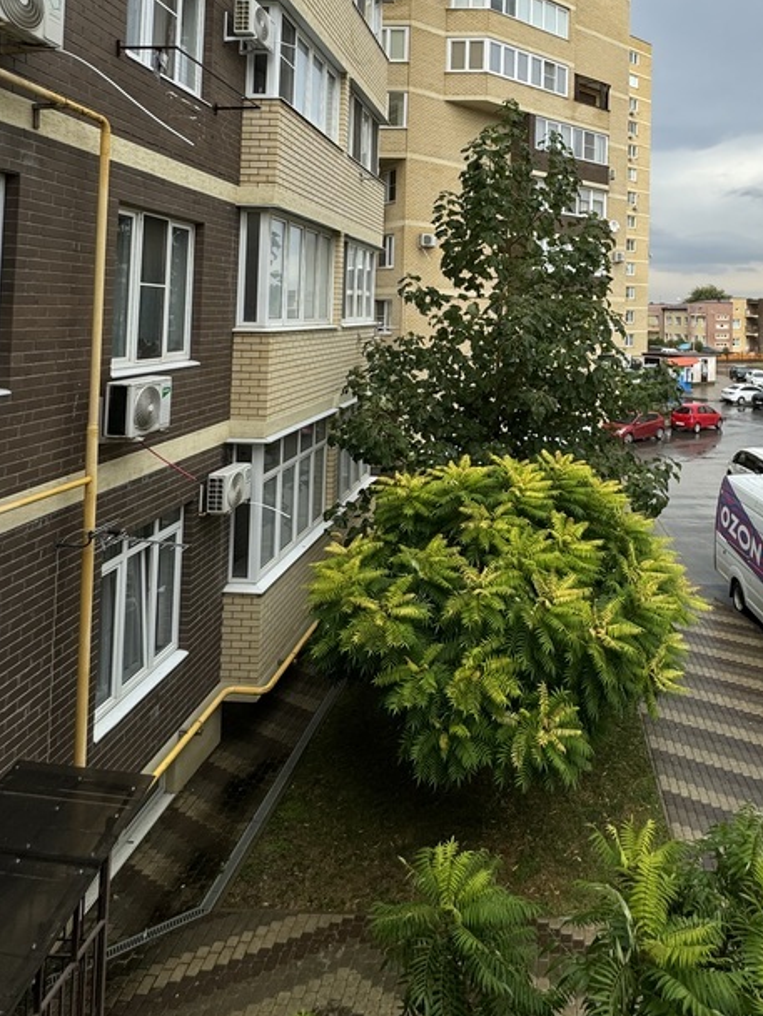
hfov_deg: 56.7
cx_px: 546
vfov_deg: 70.1
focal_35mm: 23
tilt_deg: +2.2
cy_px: 284
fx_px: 676
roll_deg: -0.7
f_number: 2.2
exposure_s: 1/479
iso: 40
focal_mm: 2.22
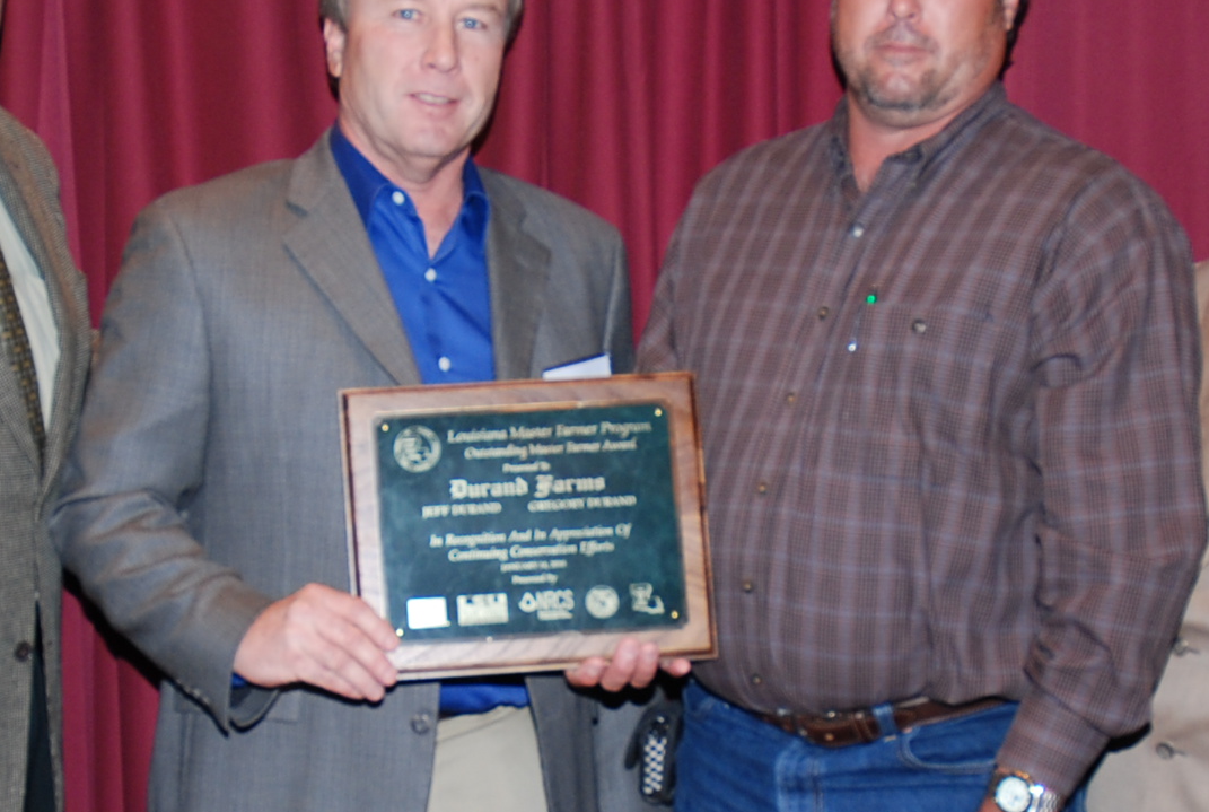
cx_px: 542
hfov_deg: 27.6
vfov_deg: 18.4
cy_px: 743
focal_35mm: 73
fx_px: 2457
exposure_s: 1/60
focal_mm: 18
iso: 200
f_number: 4
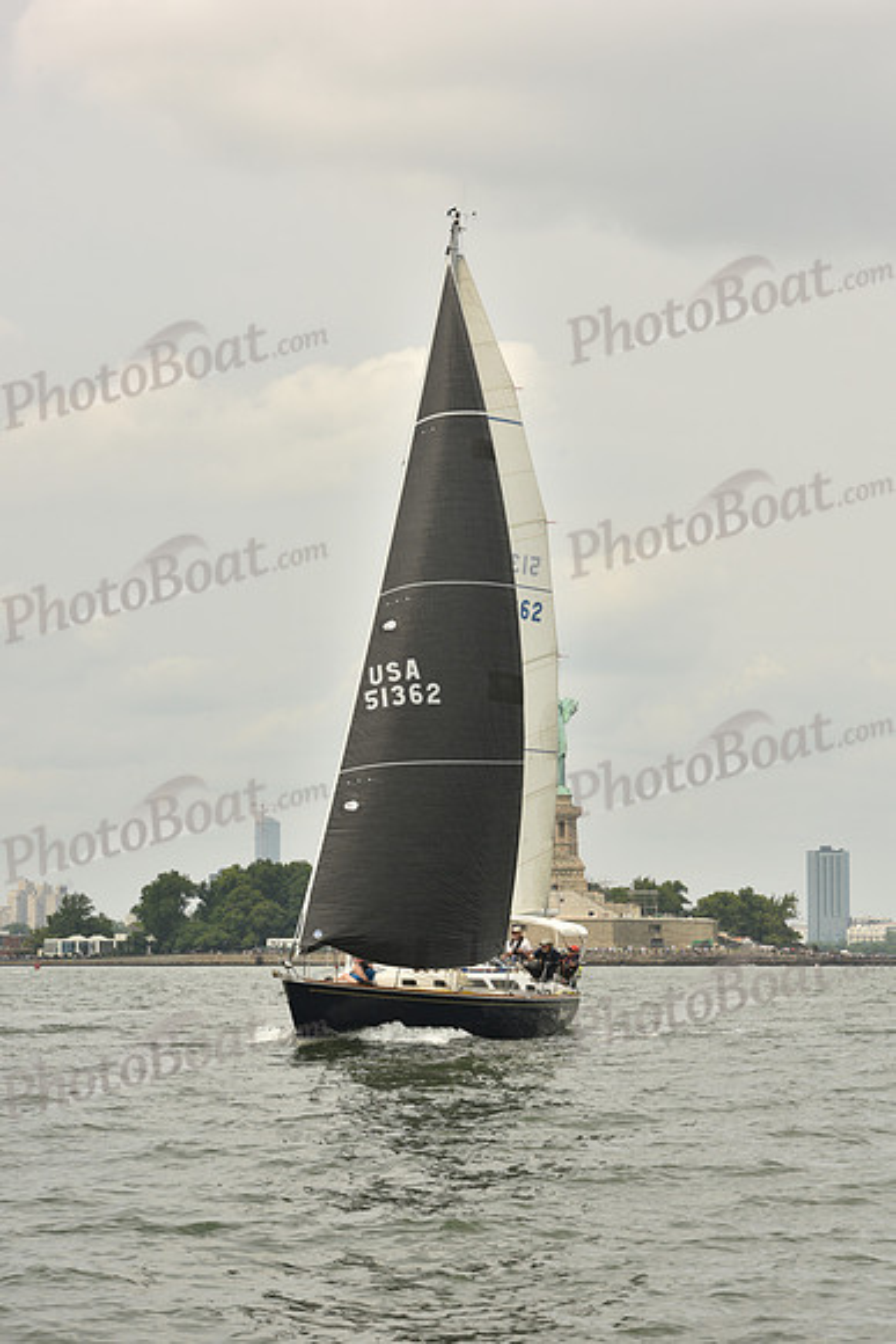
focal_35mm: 95
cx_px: 448
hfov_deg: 14.4
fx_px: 3544
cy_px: 672
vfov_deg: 21.5
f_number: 10
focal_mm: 95
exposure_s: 1/640
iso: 250
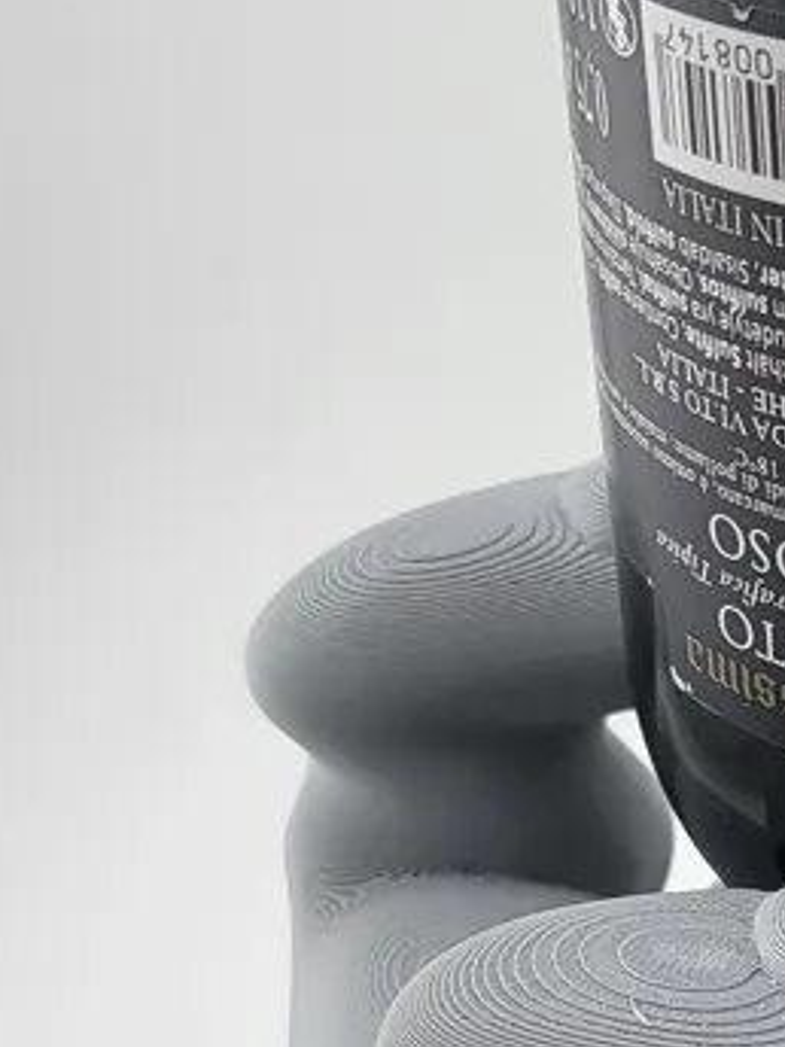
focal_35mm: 93
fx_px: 2812
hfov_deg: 15.0
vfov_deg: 20.6
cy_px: 945
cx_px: 1086
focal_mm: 5
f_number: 1.8
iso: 40
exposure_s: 1/1000
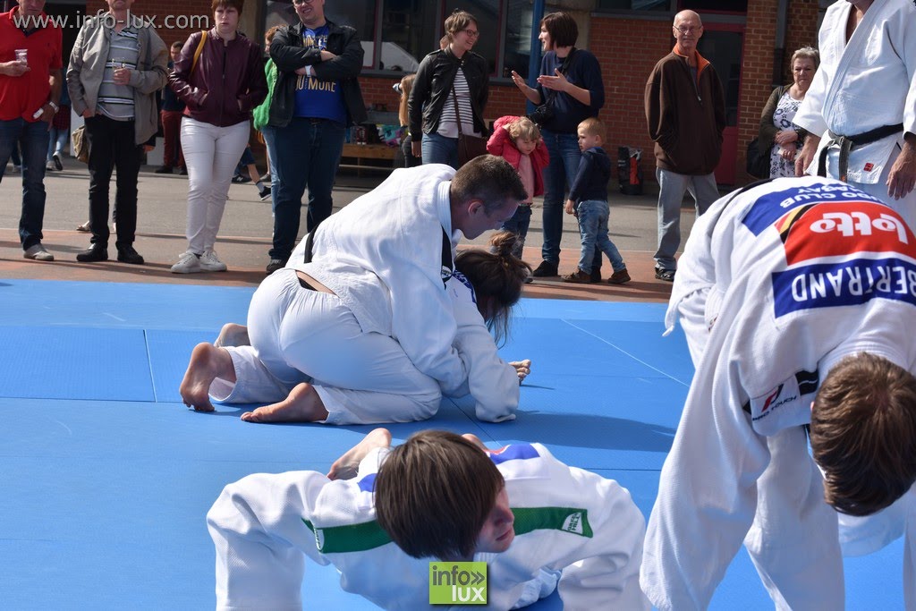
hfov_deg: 27.0
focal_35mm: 75
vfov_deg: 18.2
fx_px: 1908
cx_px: 458
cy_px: 306
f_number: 9
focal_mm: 50
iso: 100
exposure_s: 1/500
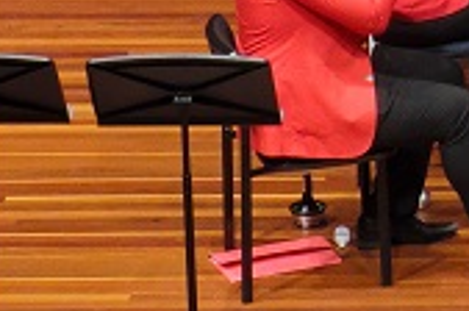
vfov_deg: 2.6
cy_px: -475
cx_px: 1102
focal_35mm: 527
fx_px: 6853
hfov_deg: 3.9
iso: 3200
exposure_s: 1/100
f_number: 7.1
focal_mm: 49.4
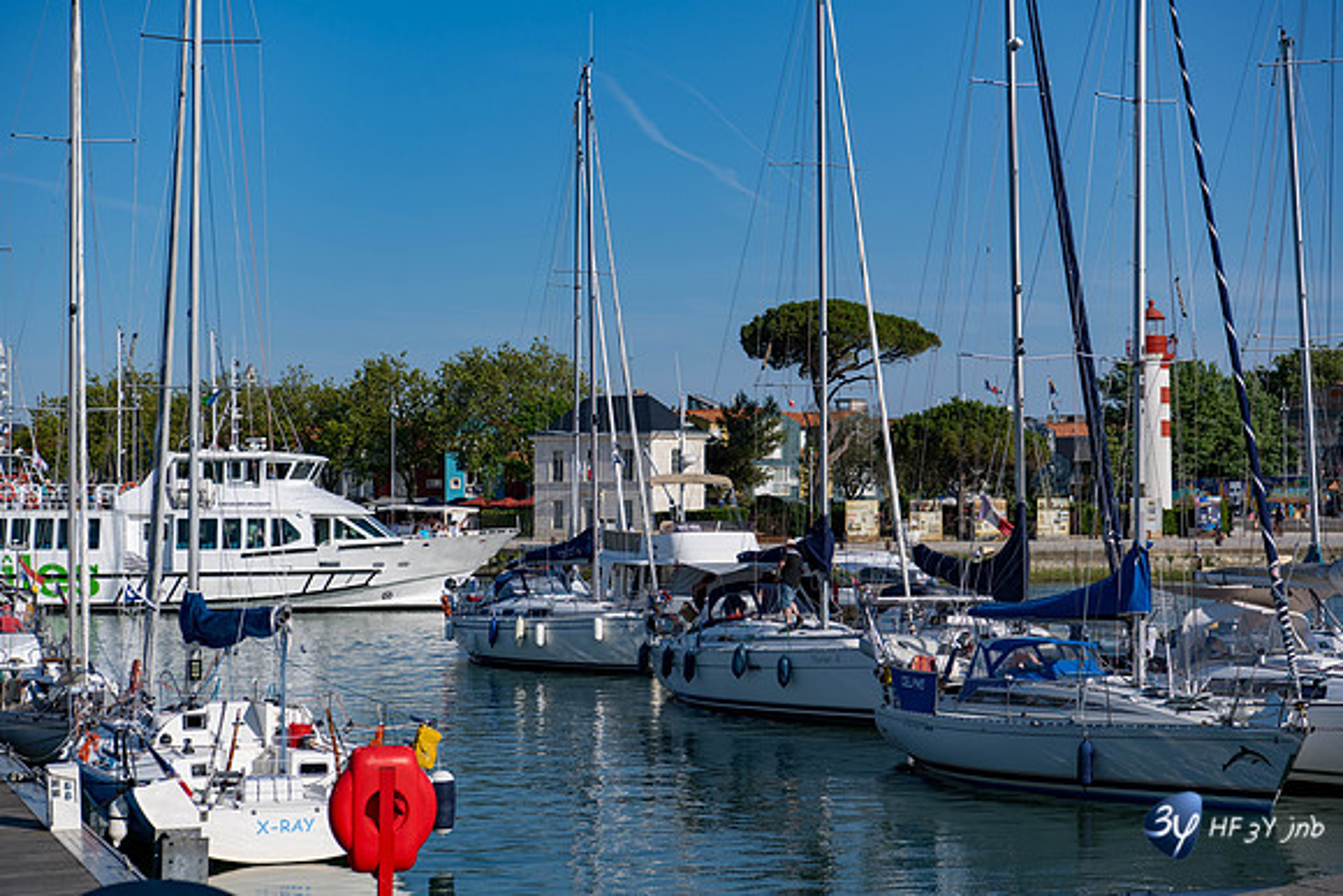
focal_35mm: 70
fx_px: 2612
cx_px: 672
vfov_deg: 19.5
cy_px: 448
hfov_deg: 28.8
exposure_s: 1/800
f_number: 6.3
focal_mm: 70
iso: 64
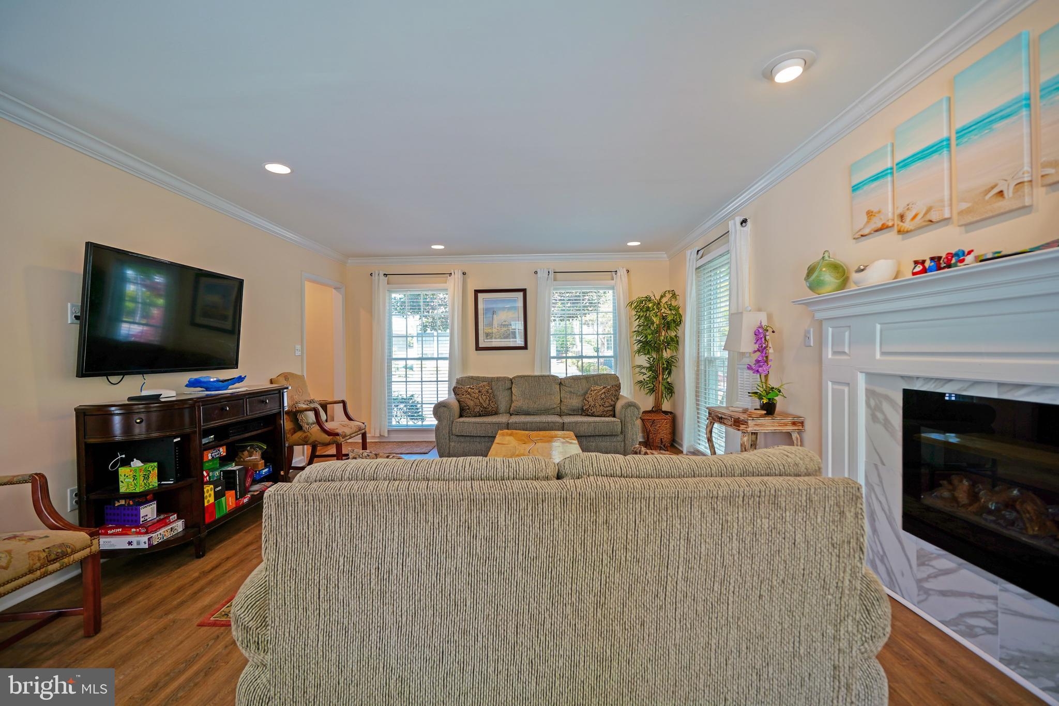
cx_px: 530
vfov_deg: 77.3
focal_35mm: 15
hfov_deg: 100.4
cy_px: 353
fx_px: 441
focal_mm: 10
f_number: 2.8
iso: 100
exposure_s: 1/30
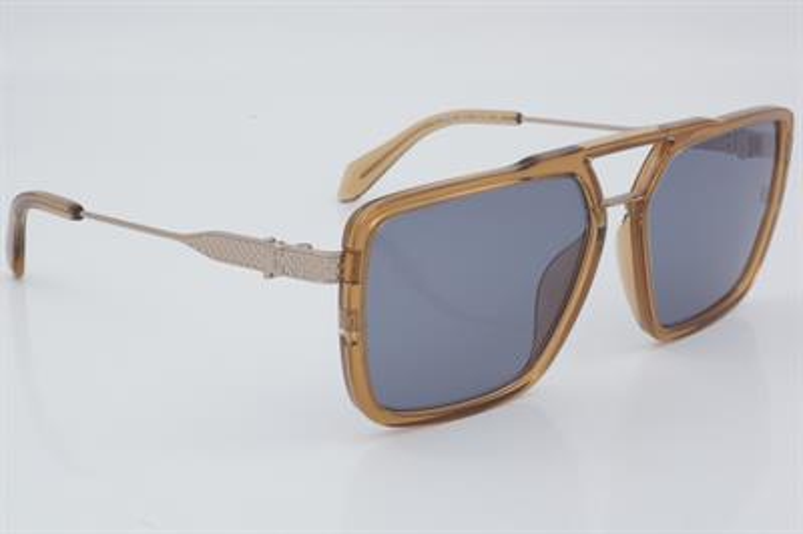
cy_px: 267
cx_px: 402
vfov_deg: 18.2
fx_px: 1672
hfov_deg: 27.0
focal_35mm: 75
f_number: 32
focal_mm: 50
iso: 100
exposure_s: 1/3
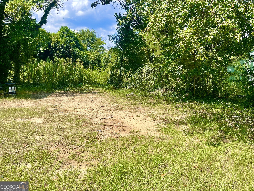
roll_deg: +0.8
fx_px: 183
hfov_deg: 69.4
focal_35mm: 25
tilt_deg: -6.5
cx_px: 127
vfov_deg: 54.9
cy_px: 96
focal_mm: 5.1
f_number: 1.6
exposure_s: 1/2488
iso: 32
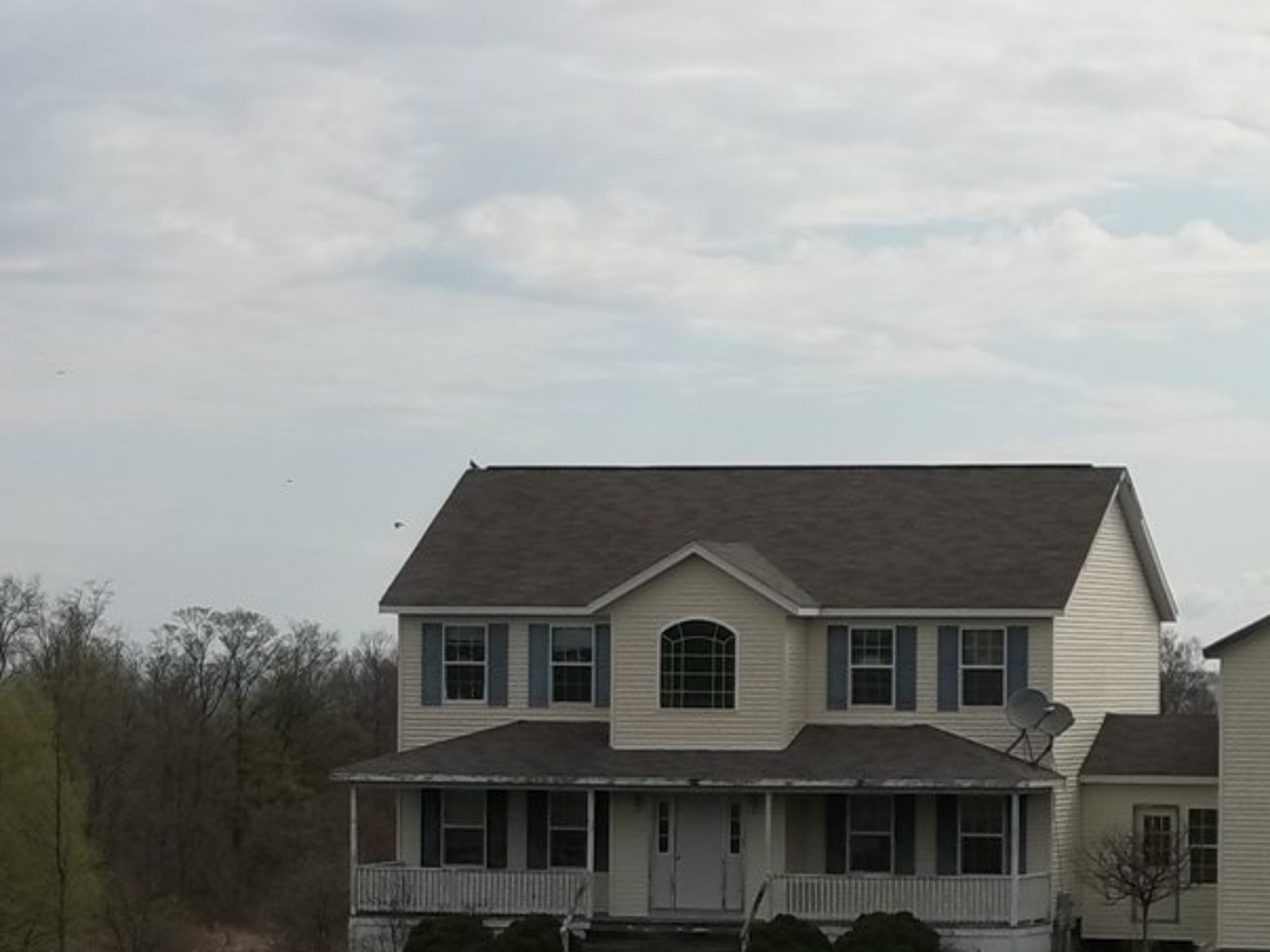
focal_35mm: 146
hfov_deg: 13.5
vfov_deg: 10.1
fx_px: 5355
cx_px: 1005
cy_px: 663
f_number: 10.7
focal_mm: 15.4
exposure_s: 1/250
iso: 80
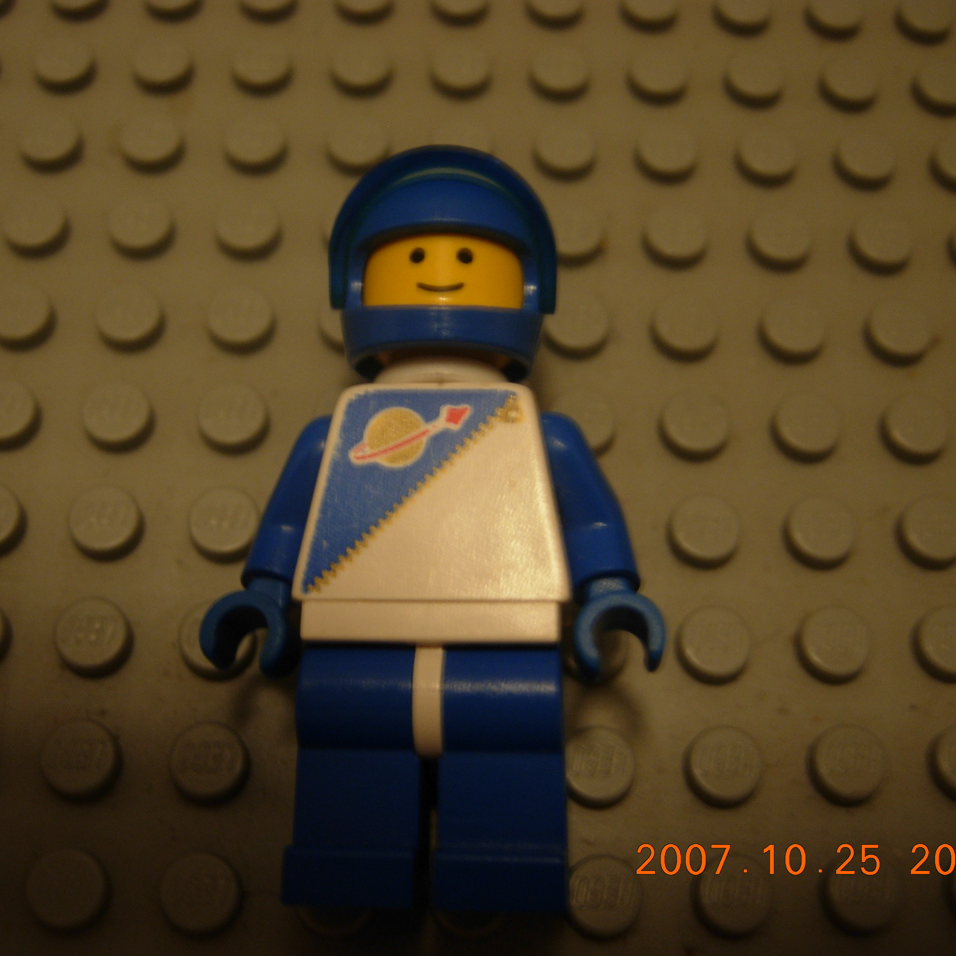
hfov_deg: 39.1
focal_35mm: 43
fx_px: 1344
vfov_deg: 39.2
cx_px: 438
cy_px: 477
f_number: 2.7
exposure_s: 1/4
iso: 79
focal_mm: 7.5
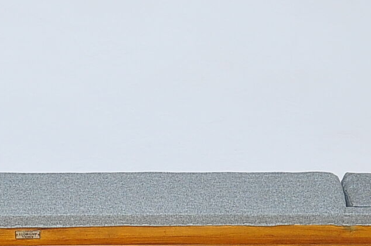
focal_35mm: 122
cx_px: 79
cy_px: 364
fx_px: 1255
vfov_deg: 10.8
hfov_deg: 16.7
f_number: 3.8
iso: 360
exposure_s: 1/200
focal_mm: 24
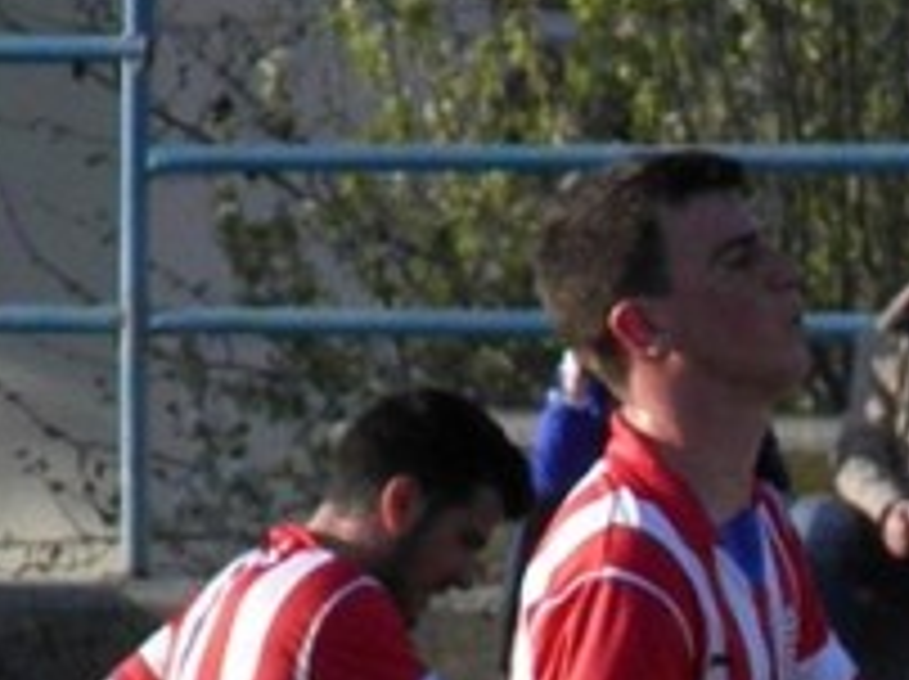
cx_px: 1161
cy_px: 1083
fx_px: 39867
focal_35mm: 1520
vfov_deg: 1.0
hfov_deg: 1.3
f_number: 7.3
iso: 500
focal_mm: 83.4
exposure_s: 1/1250
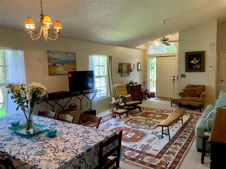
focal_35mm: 26
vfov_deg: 53.1
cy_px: 84
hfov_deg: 67.3
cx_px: 113
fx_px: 170
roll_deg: +0.9
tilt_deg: -3.8
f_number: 1.8
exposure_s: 1/60
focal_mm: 4.25
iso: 80
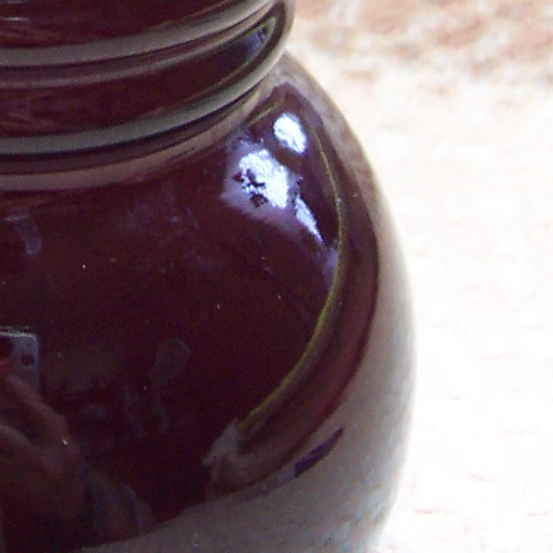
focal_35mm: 105
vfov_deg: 15.9
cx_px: -25
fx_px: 1898
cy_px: -135
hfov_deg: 16.2
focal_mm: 5.6
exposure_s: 1/30
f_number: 2.8
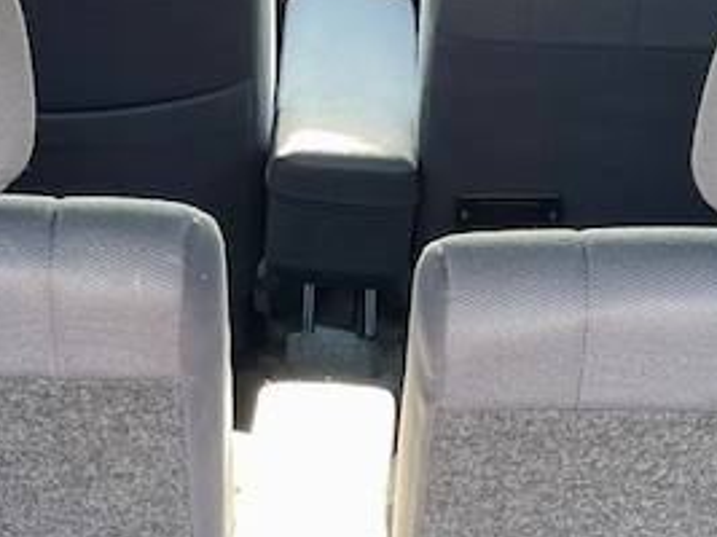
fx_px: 2484
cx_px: 322
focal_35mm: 120
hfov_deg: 16.4
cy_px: 677
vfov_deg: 12.0
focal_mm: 5.1
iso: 80
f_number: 1.6
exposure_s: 1/121
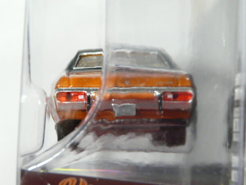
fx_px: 1237
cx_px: 123
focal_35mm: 174
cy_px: 92
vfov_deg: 8.5
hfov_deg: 11.4
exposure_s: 1/20
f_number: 3.6
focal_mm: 18
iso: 200
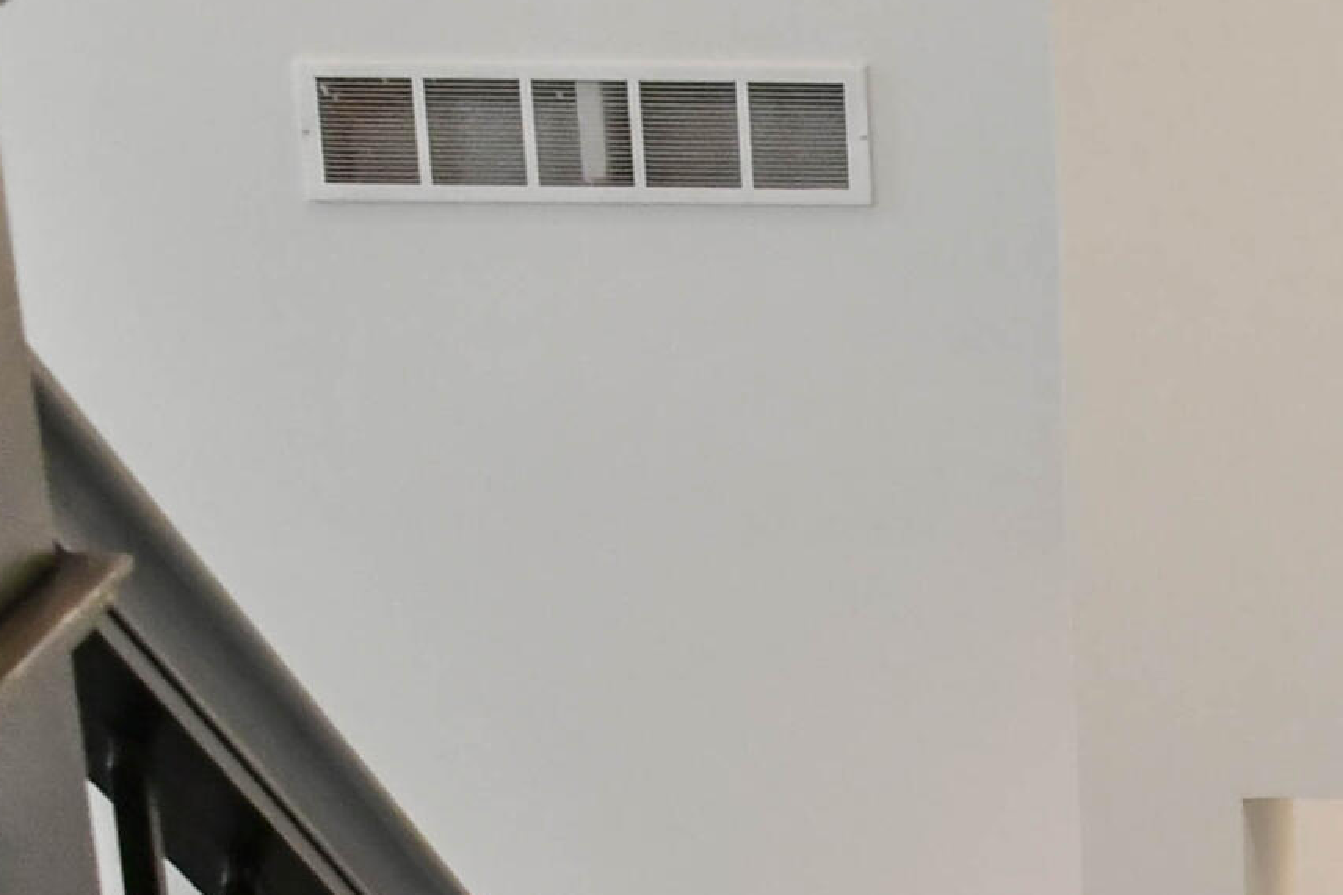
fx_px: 4699
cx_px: 1650
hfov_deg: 15.6
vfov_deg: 10.6
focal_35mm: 126
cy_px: 1270
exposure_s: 1/125
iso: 2000
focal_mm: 18
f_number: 5.6
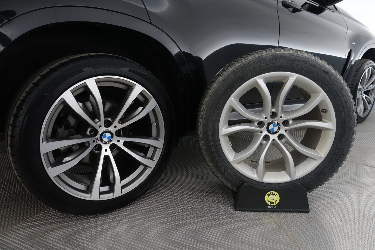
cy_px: 125
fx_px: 250
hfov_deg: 73.7
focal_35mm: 24
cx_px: 188
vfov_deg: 53.1
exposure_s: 1/100
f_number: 2.5
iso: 1000
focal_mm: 8.8
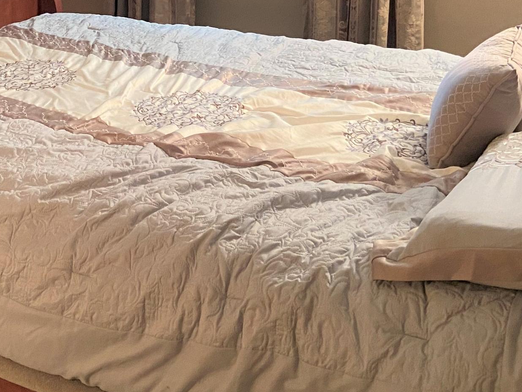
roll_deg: +1.9
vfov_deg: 22.4
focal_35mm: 63
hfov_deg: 29.4
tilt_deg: -11.2
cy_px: -1
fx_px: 950
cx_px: 46
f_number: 1.8
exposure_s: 1/40
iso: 400
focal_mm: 4.25
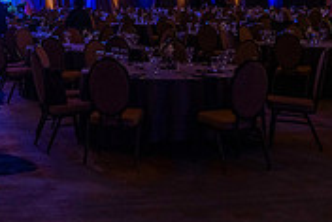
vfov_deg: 16.7
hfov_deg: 23.7
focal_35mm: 79
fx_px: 730
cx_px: -51
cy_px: -33
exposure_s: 1/160
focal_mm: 24
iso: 2500
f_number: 2.8
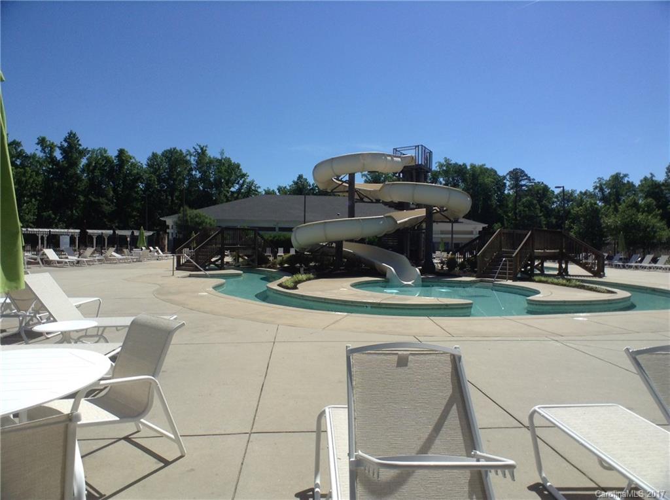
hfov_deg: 55.4
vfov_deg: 42.8
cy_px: 250
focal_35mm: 33
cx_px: 335
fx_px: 638
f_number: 2.4
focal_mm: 3.3
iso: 25
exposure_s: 1/1524
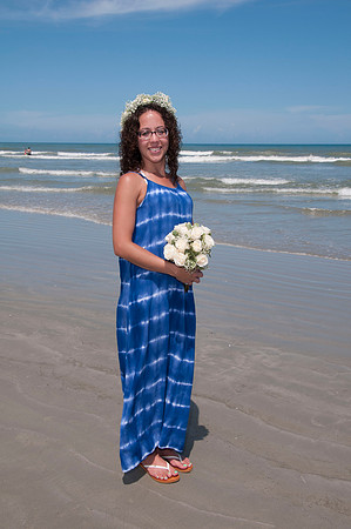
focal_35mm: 42
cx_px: 176
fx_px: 616
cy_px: 264
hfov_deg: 31.8
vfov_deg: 46.4
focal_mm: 28
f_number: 11
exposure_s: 1/250
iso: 100
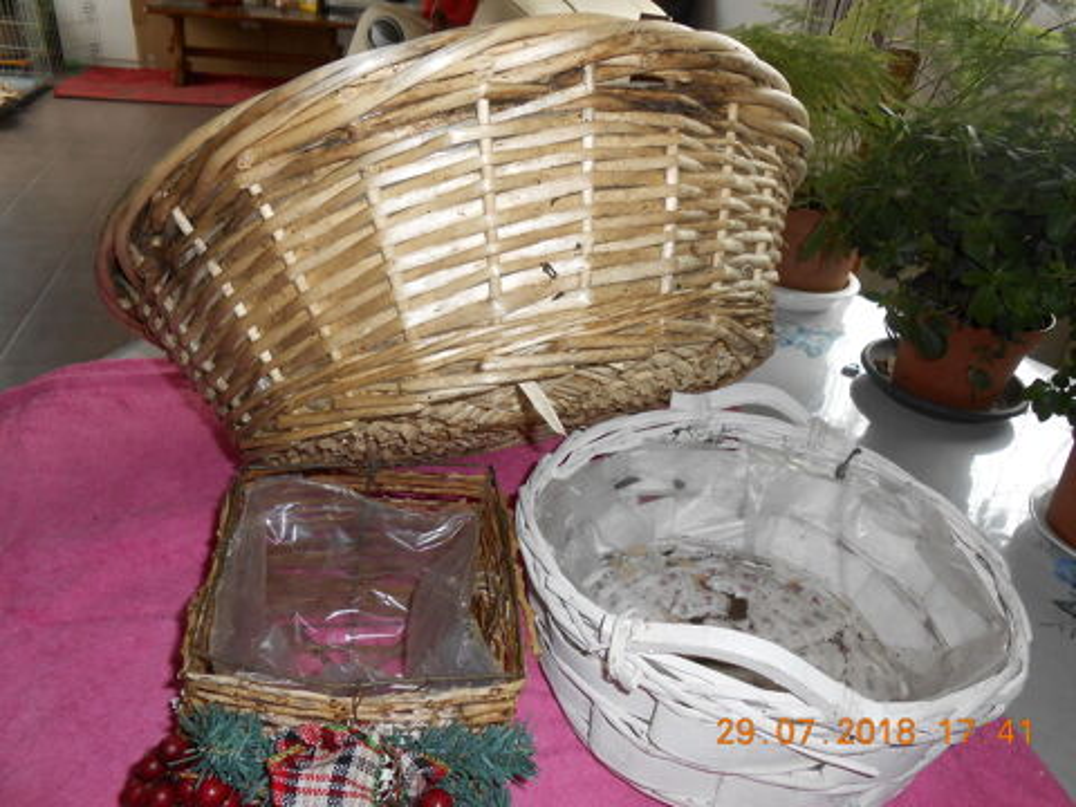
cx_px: 538
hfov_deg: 67.3
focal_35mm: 26
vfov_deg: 53.1
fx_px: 808
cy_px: 404
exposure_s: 1/25
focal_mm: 4.6
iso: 80
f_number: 3.5
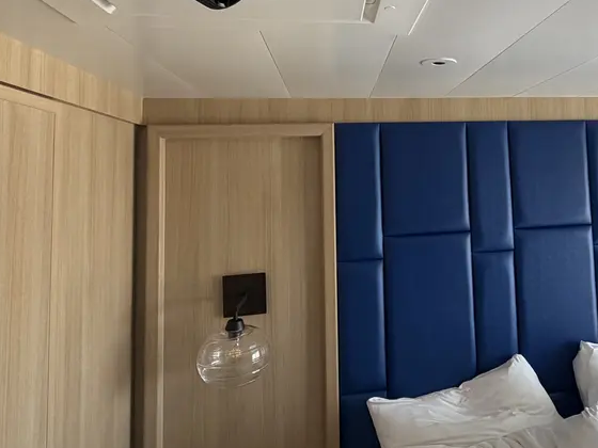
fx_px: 518
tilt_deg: +4.4
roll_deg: +2.7
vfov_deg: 45.9
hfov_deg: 57.1
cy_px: 139
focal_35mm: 30
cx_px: 444
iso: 200
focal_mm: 2.22
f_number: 2.2
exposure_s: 1/121
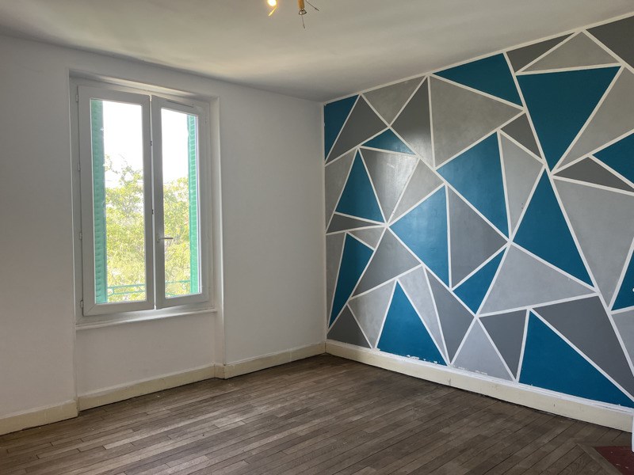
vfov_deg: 53.1
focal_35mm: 26
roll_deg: +0.9
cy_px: 238
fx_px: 476
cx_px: 317
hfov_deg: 67.3
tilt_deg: -0.4
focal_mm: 5.1
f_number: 1.6
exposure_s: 1/100
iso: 80
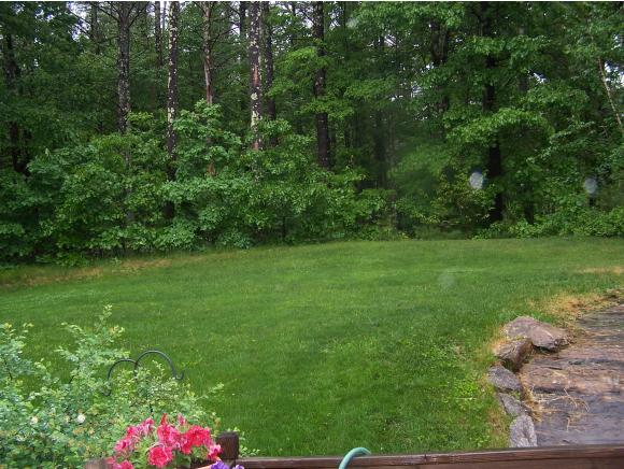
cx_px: 312
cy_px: 234
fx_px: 686
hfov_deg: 48.9
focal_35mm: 38
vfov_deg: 37.8
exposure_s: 1/60
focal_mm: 6.3
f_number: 2.8
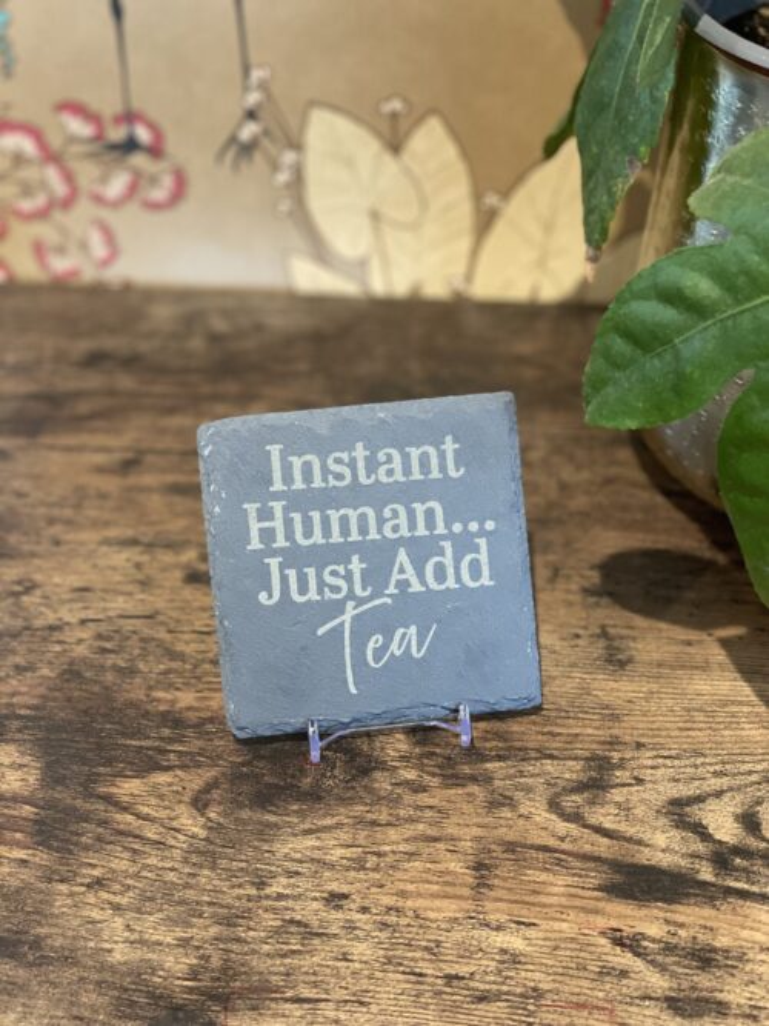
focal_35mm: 52
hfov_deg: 28.0
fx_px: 1541
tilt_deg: -37.5
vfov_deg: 36.8
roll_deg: +2.2
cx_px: 384
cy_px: 513
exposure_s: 1/33
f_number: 2
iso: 320
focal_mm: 6
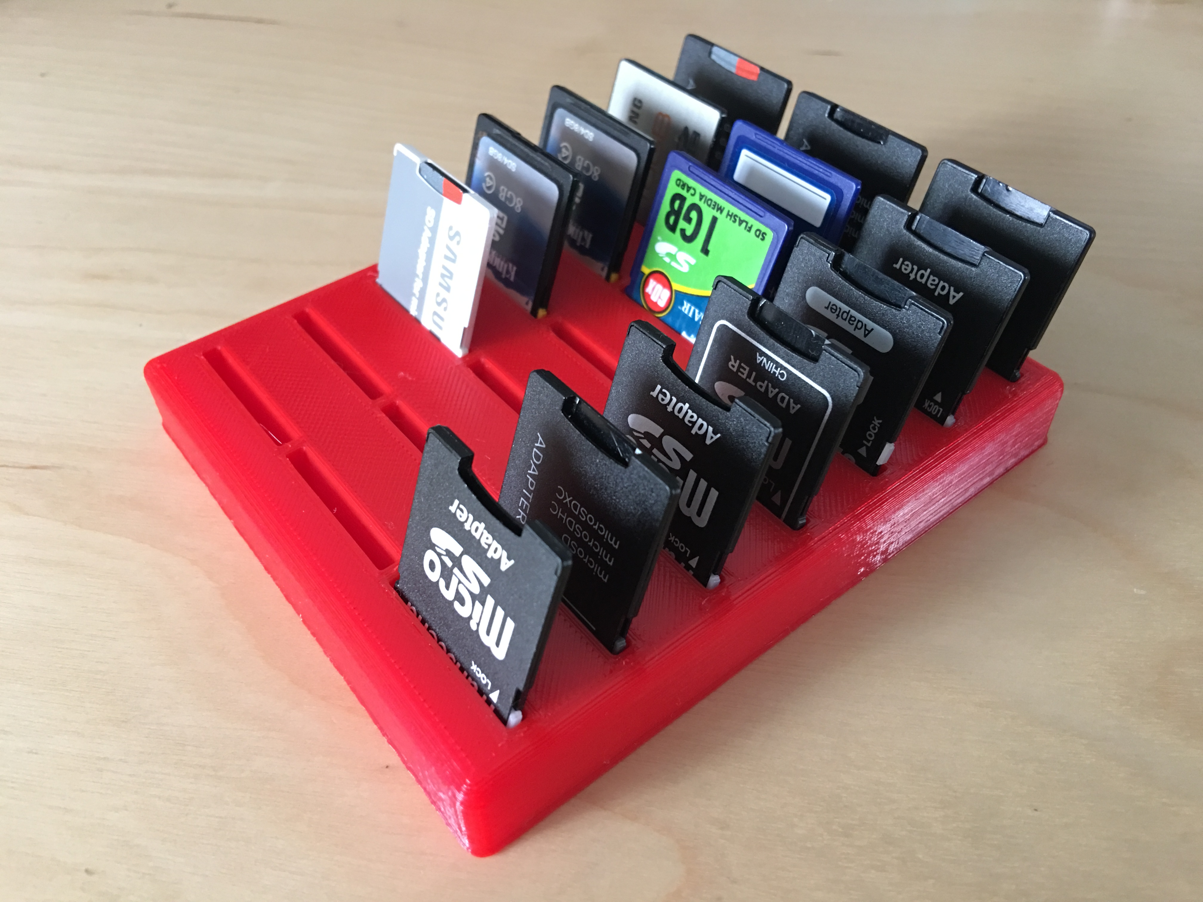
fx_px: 1008
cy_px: 451
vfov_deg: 48.2
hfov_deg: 61.7
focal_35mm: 29
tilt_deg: -44.1
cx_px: 602
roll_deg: +1.1
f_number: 2.2
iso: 80
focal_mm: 4.15
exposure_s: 1/10
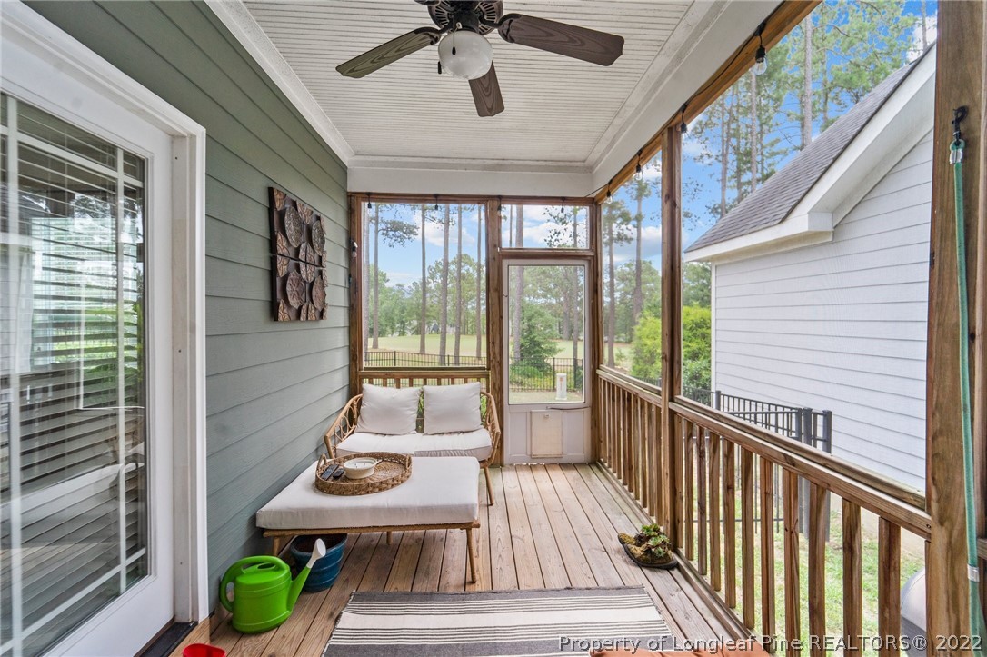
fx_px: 384
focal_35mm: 14
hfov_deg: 104.3
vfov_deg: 81.2
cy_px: 328
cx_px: 494
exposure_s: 1/125
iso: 100
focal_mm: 14
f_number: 8
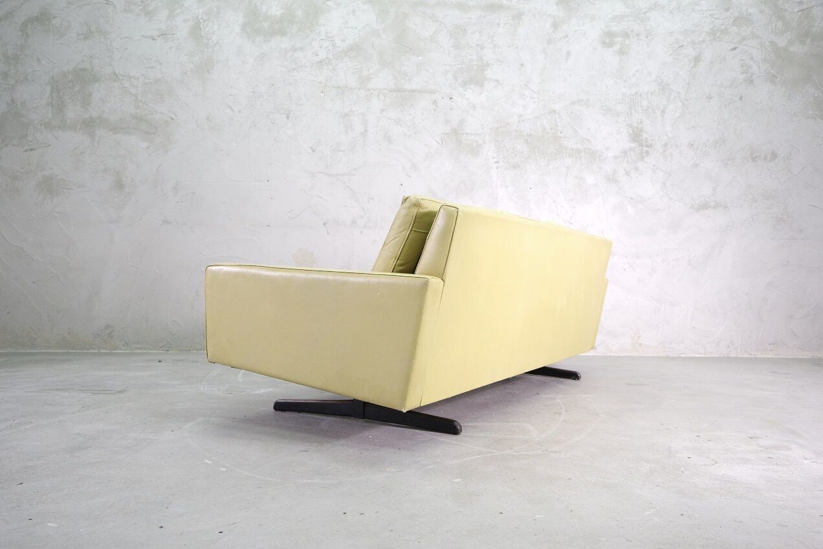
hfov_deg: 63.7
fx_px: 663
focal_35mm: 29
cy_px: 274
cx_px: 412
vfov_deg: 45.0
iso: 1250
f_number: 4
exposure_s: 1/27
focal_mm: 19.2
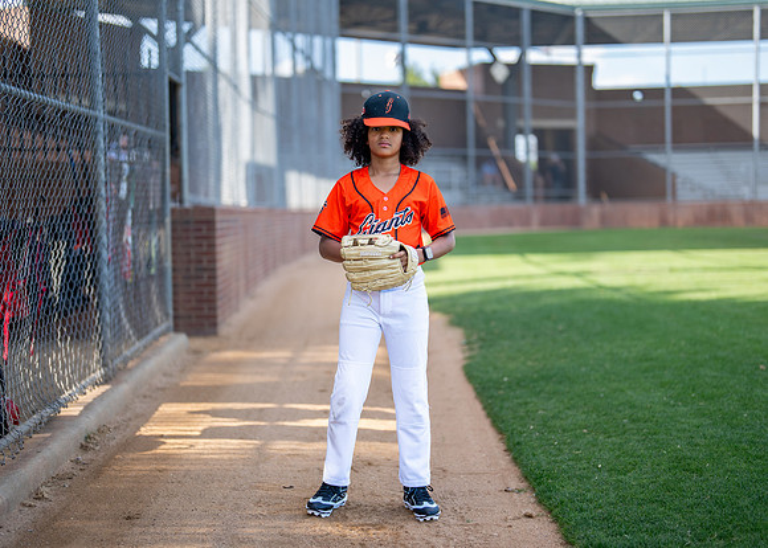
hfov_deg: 34.9
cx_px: 381
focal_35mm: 56
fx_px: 1223
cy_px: 280
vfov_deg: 25.3
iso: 125
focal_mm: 50
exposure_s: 1/1600
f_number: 1.2
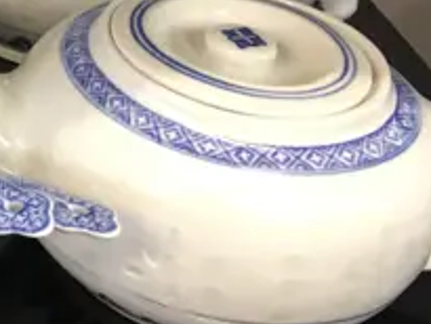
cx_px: -566
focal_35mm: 145
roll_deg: -0.8
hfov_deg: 11.5
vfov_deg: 10.0
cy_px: -101
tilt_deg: -26.9
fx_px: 1806
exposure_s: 1/17
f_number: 2.2
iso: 64
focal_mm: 4.15
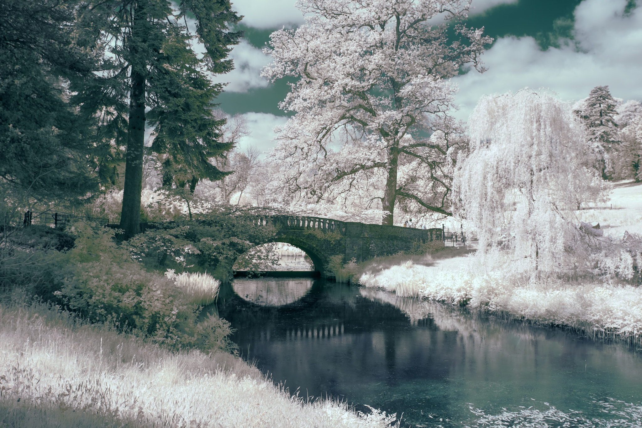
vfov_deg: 37.8
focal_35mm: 35
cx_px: 321
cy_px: 214
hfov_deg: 54.5
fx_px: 624
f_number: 16
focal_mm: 35
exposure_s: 1/60
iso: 200
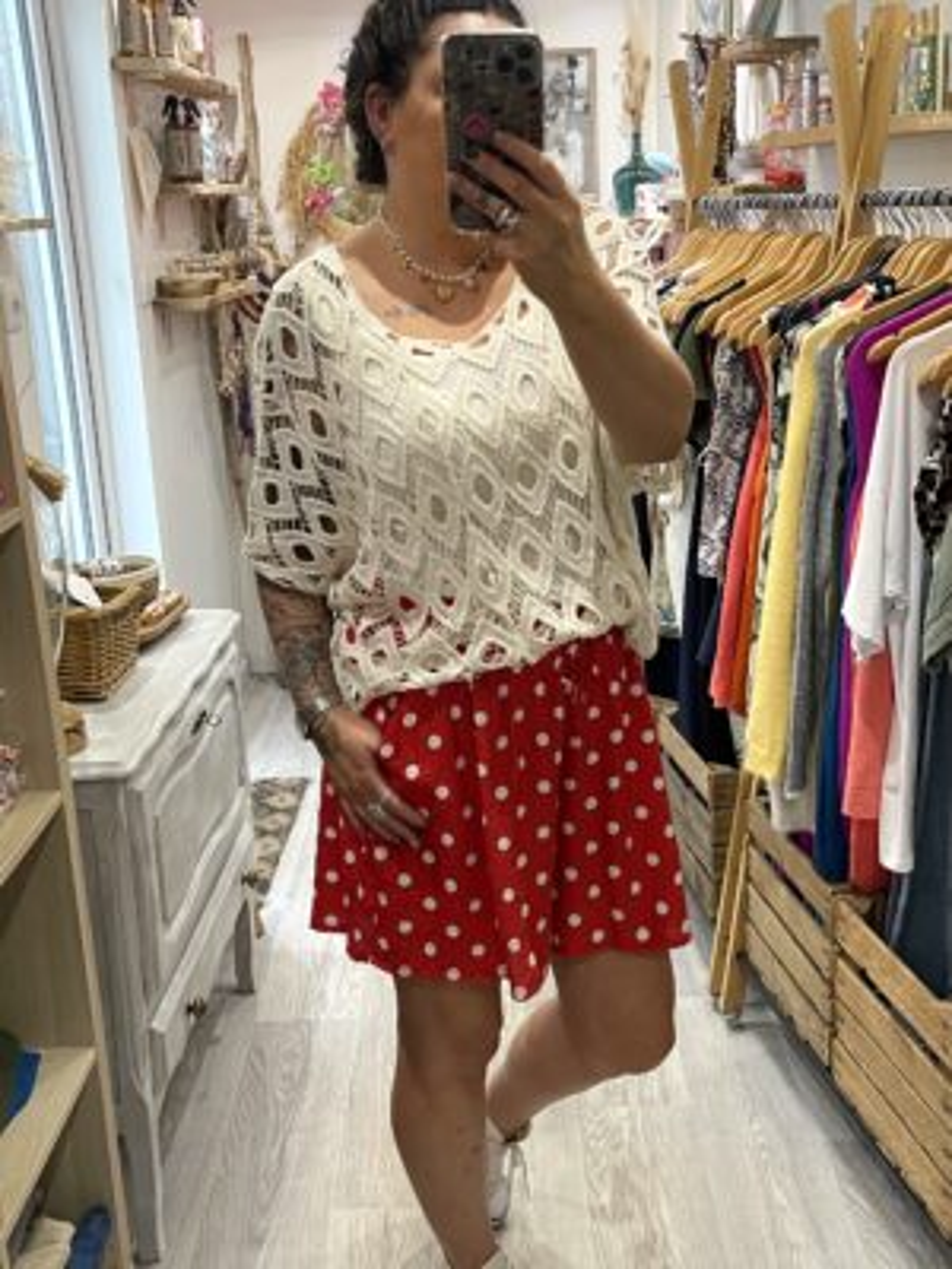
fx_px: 917
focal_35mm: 25
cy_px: 634
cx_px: 476
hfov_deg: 54.9
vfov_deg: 69.4
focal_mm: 5.1
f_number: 1.6
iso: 100
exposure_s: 1/50
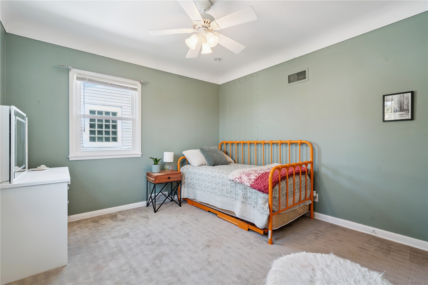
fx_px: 190
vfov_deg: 73.7
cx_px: 214
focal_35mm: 16
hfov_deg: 96.7
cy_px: 142
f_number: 8
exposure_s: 1/25
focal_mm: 16
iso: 400
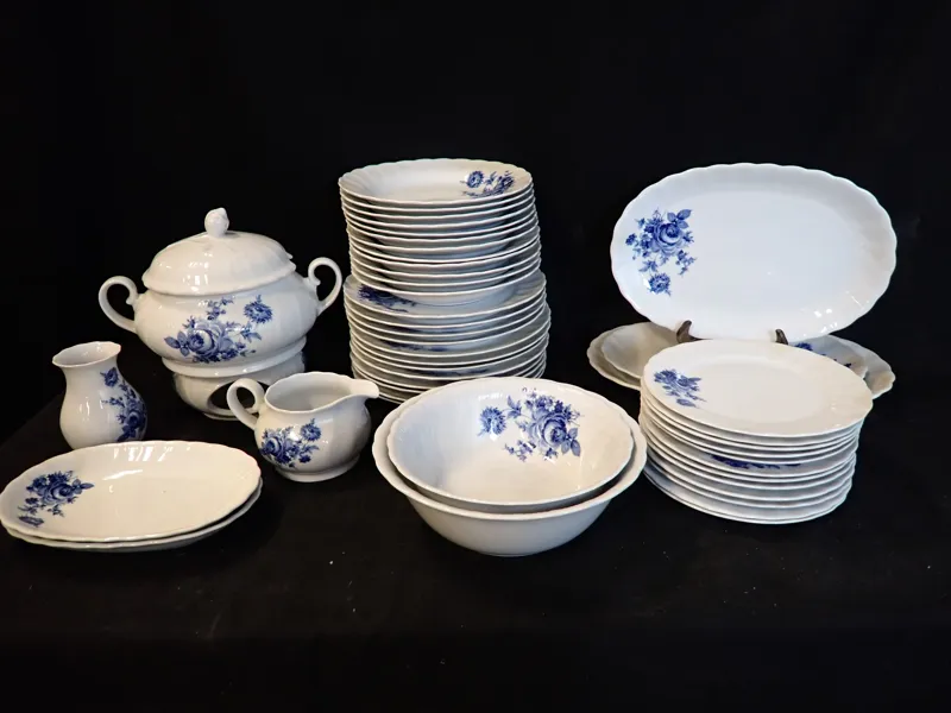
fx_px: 522
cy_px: 356
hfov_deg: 84.7
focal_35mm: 19
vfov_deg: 68.7
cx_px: 476
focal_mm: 3.33
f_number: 2
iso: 250
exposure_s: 1/30
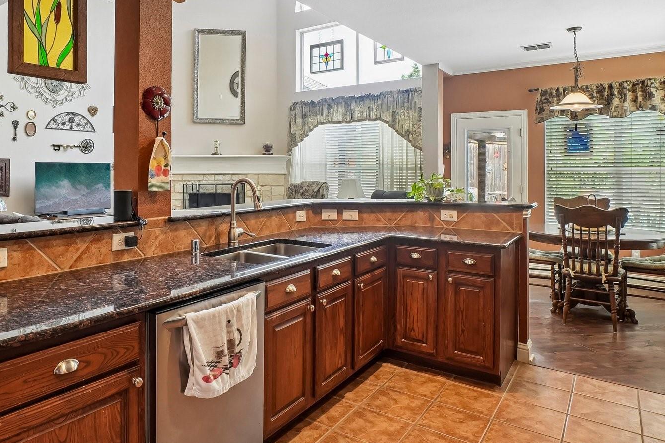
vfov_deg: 54.8
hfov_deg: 74.7
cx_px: 246
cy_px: 184
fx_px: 425
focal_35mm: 23
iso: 400
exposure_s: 1/10
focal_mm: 10
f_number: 8
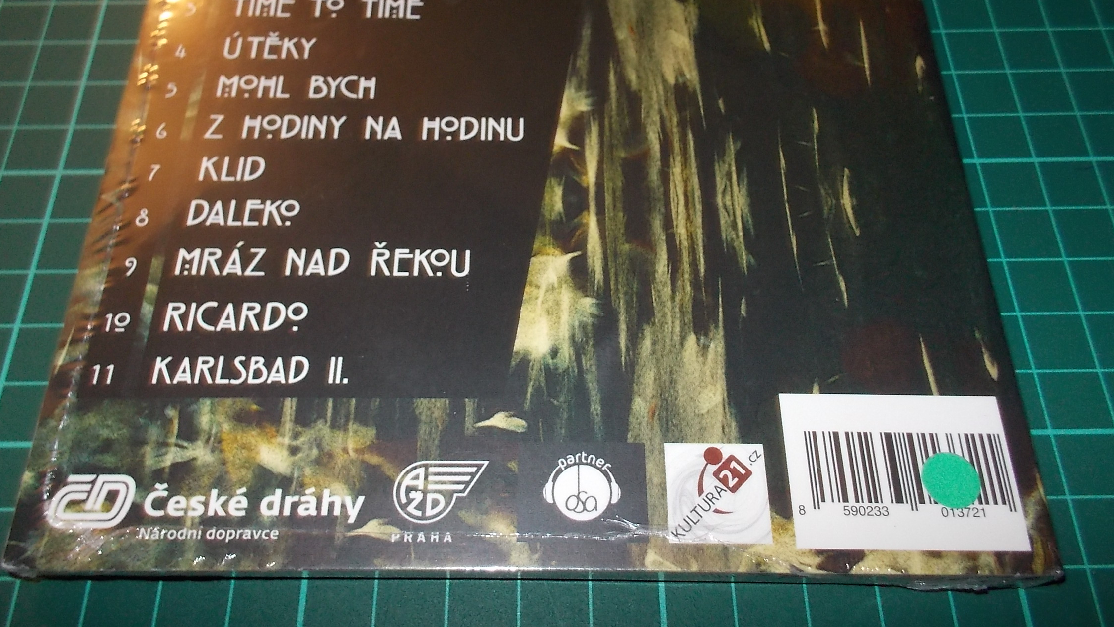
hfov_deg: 61.0
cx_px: 552
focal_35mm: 32
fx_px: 945
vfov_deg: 36.6
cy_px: 272
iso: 200
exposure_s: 1/30
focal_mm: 4.1
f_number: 3.3
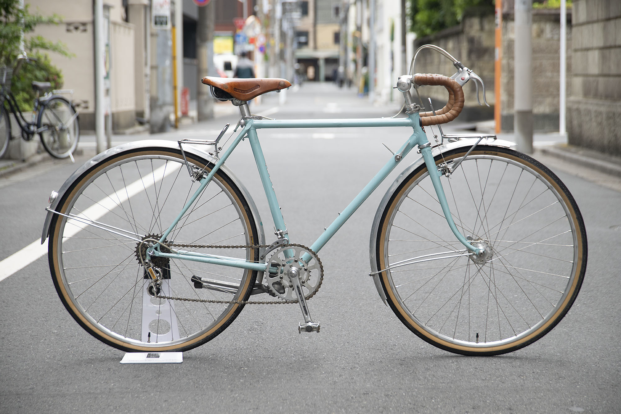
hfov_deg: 17.1
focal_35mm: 120
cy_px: 207
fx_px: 2070
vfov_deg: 11.4
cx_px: 310
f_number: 5.6
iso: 400
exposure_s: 1/160
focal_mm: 120
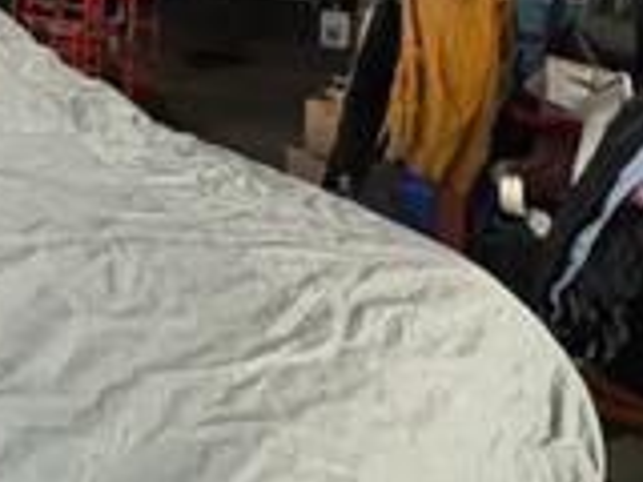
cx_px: -125
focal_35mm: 52
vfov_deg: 24.3
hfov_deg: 31.1
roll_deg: -2.1
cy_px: -157
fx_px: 966
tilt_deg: -0.7
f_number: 1.8
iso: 500
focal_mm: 1.57
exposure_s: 1/60
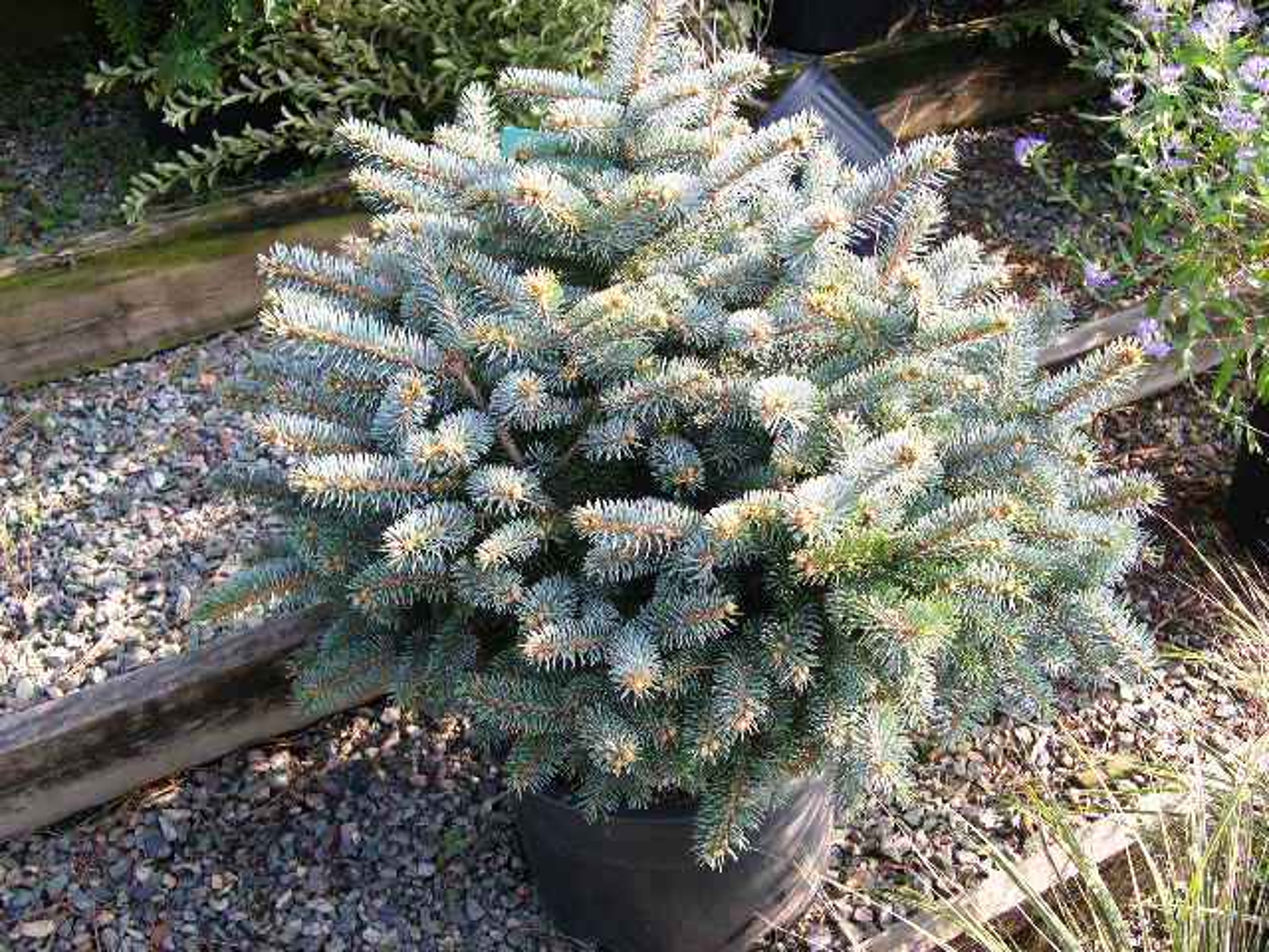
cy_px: 476
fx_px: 1393
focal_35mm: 38
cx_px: 634
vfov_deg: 37.7
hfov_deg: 49.0
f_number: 2.8
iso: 100
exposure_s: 1/193
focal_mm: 8
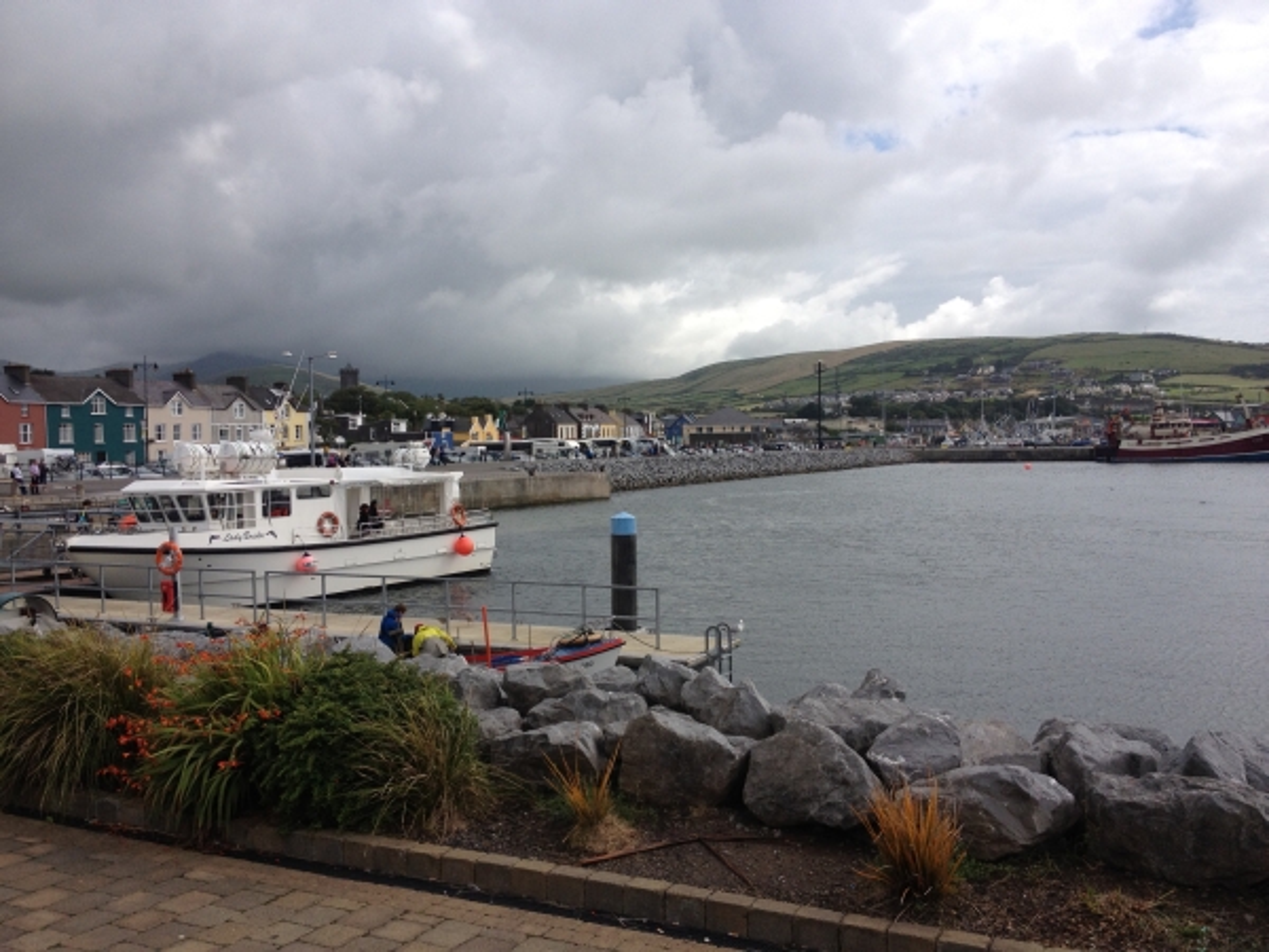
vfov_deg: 40.7
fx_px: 1283
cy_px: 476
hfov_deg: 52.6
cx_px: 634
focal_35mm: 35
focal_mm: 4.28
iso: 64
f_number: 2.4
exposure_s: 1/2632
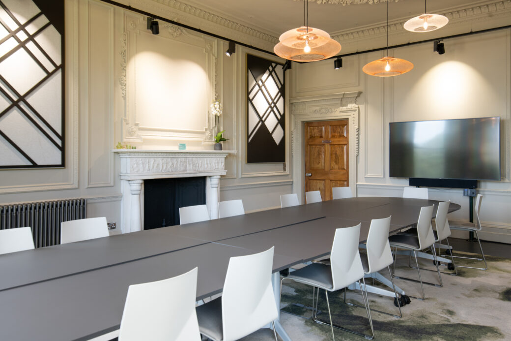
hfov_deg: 61.9
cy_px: 170
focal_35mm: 30
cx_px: 256
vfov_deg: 43.6
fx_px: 426
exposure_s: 1/15
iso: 200
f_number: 8
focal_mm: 30
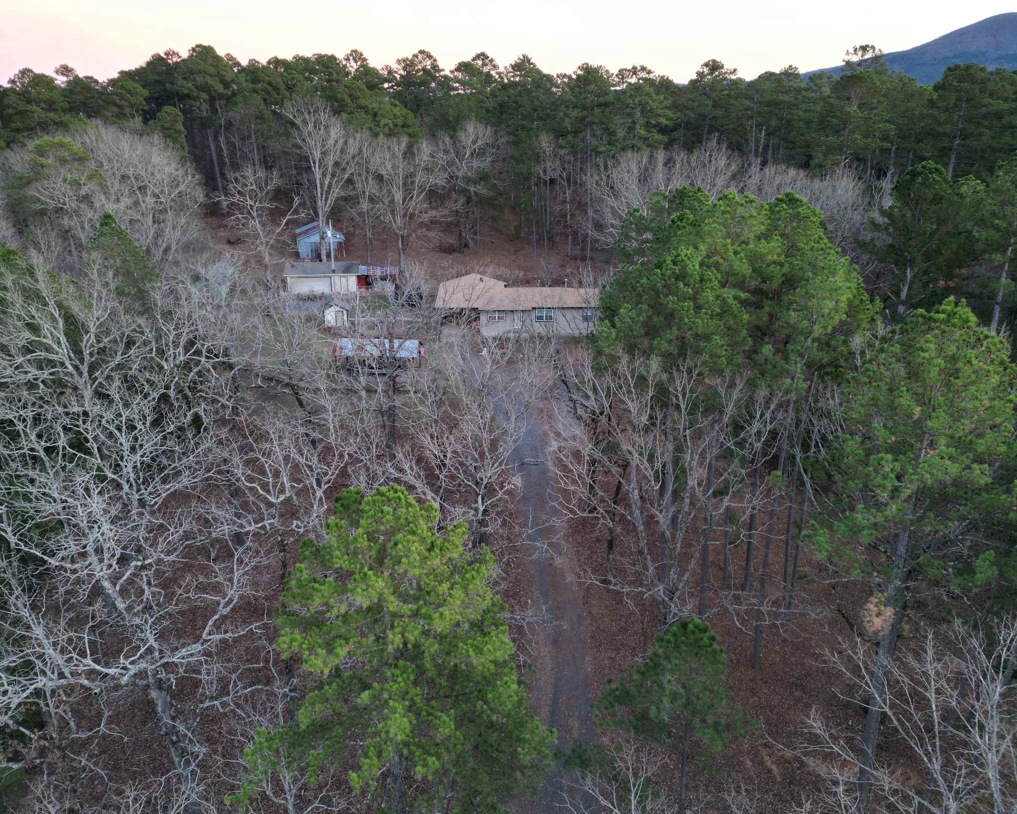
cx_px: 479
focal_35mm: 26
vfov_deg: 54.9
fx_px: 783
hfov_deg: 66.0
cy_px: 404
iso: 100
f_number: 1.7
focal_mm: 6.72
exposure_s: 1/25
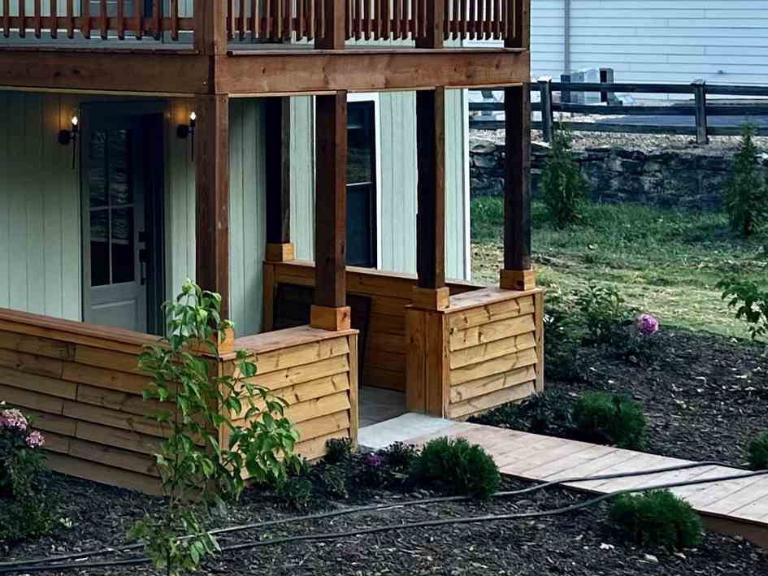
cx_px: -338
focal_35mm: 78
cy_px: -27
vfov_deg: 18.3
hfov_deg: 21.5
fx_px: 1731
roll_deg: +0.0
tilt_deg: +1.2
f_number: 1.78
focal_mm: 6.86
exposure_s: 1/1019
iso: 80
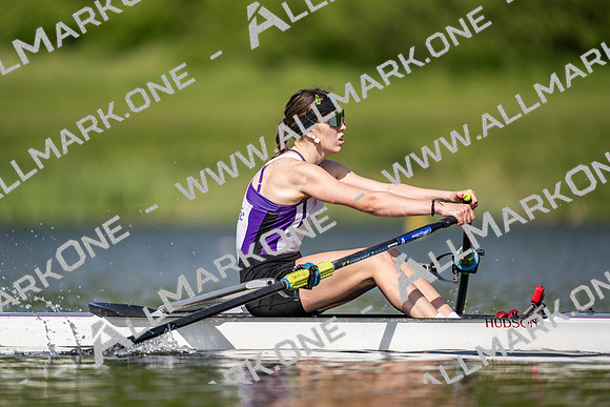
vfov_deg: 2.3
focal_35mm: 600
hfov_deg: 3.4
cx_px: 305
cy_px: 204
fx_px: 10169
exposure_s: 1/2500
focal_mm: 600
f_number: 4
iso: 220
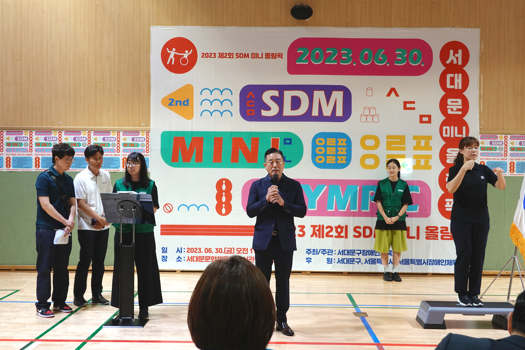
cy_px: 175
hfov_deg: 46.4
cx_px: 262
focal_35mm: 42
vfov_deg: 31.9
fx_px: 612
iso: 250
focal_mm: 15.59
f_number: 4
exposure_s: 1/50
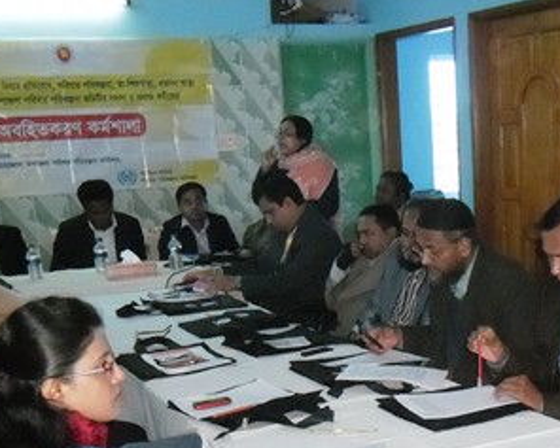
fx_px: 945
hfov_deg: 32.6
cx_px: 395
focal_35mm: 57
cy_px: 361
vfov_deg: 26.2
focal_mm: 4.9
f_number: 3.5
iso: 400
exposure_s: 1/45
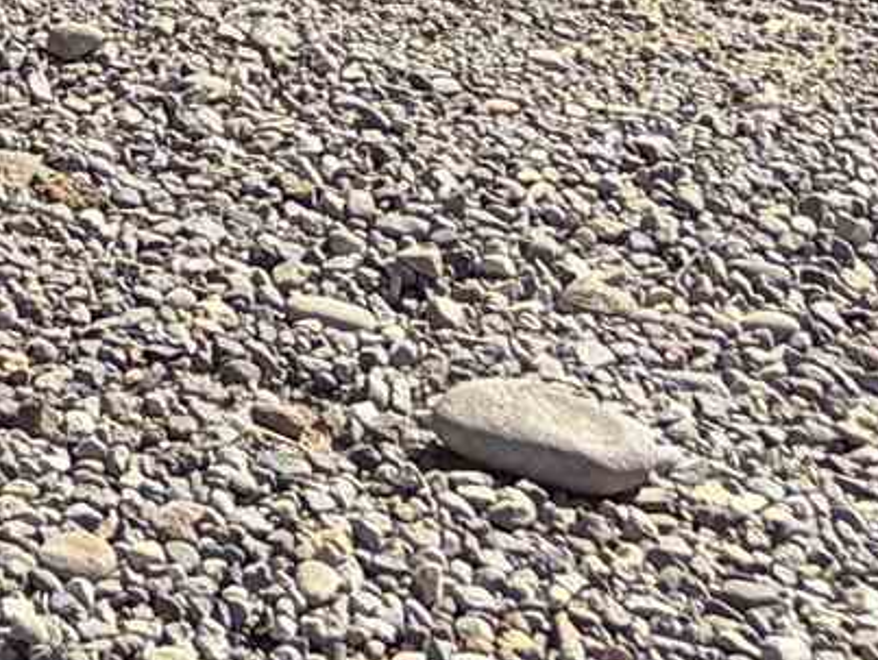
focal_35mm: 198
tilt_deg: -0.5
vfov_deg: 6.5
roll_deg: +1.2
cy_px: -1640
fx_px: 5027
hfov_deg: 9.5
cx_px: -664
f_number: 1.6
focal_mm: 5.96
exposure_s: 1/2208
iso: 64
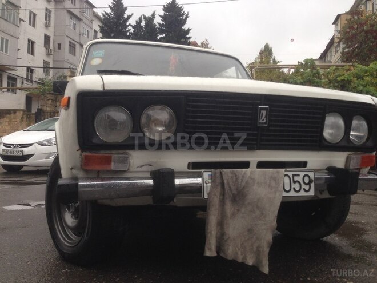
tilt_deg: +2.6
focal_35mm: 33
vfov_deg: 42.9
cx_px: 188
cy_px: 142
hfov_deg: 55.4
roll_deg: -0.7
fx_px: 359
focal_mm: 4.12
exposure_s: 1/120
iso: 64
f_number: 2.4
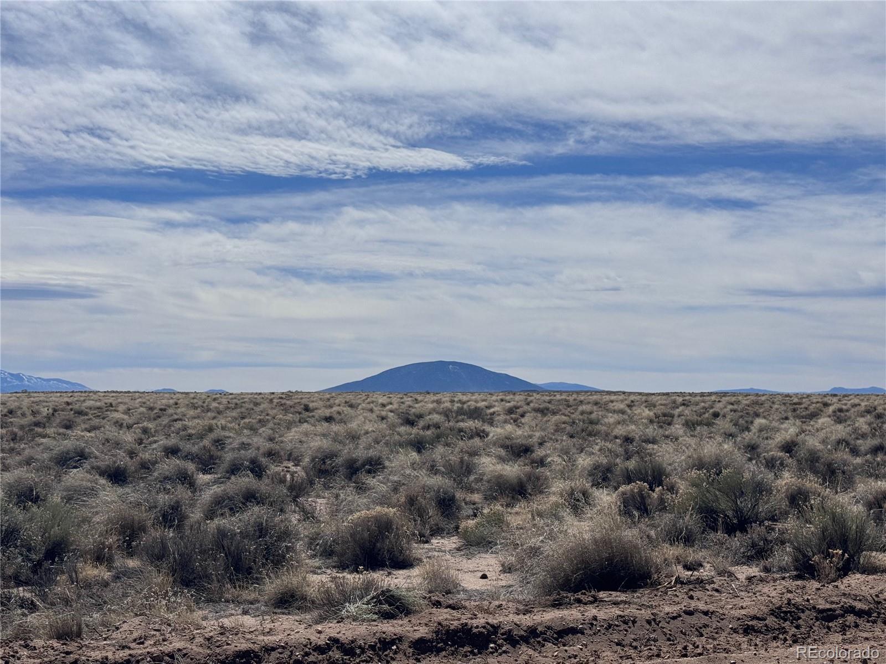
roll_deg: -0.9
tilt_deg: +1.6
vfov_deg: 30.3
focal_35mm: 48
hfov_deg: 39.7
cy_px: 332
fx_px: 1229
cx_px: 443
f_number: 1.78
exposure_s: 1/15385
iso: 64
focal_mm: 6.76
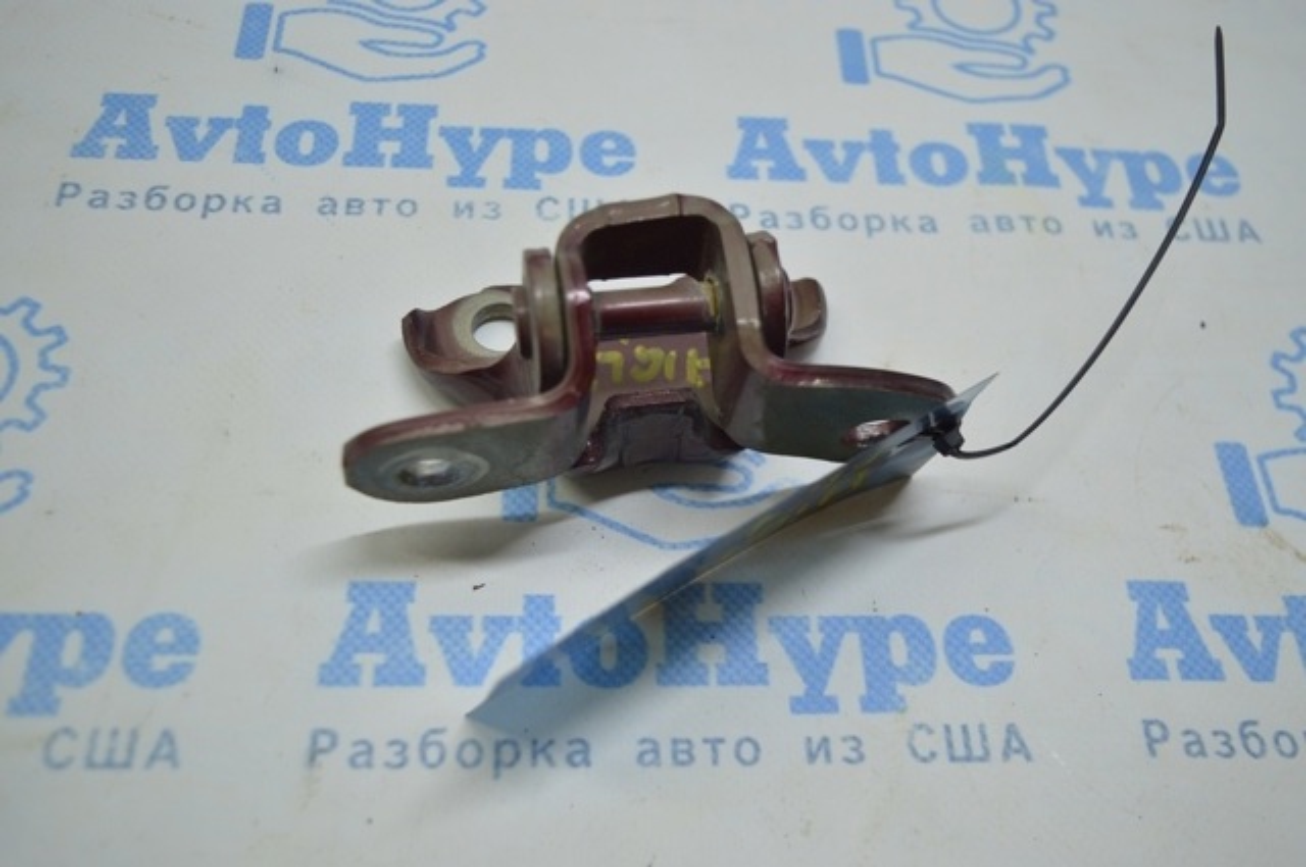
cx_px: 653
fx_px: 1304
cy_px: 434
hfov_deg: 53.2
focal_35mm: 36
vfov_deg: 36.8
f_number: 4
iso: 400
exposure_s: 1/100
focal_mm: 24
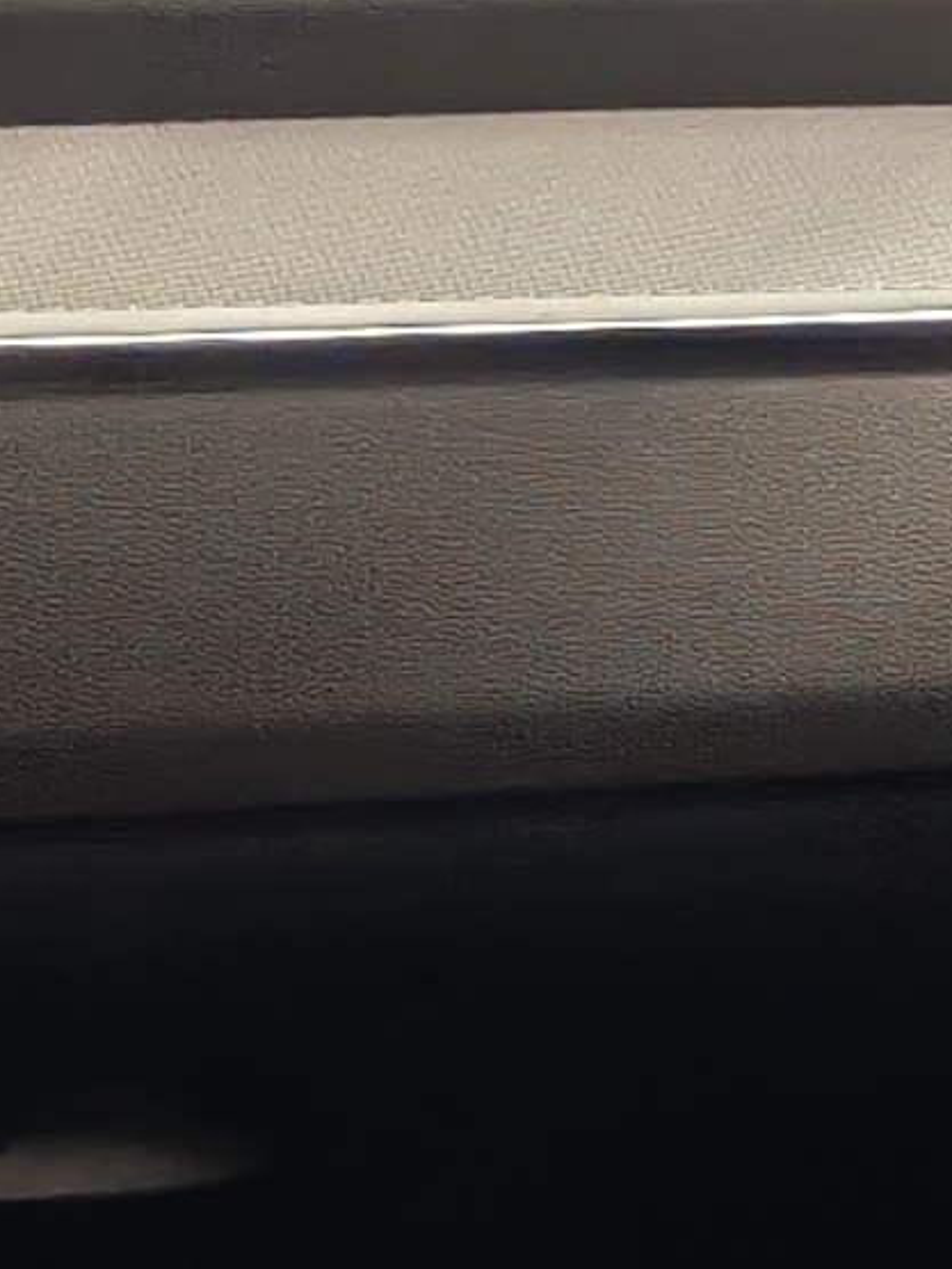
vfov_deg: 8.8
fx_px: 8104
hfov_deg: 5.9
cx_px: -2502
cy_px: 1714
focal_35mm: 221
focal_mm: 6.12
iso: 731
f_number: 1.9
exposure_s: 1/50
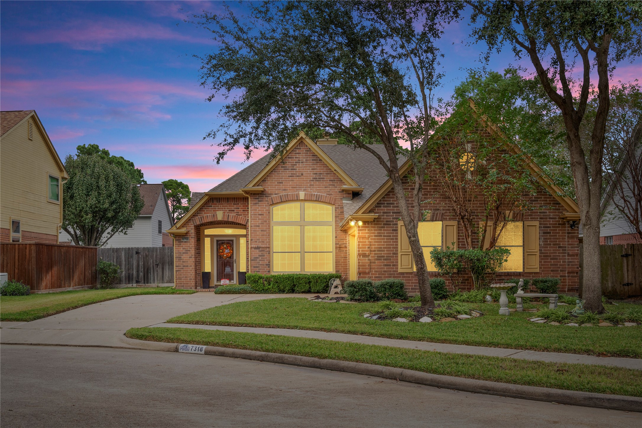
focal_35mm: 38
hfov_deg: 50.7
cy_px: 214
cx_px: 321
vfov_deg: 35.1
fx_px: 678
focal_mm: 38
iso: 500
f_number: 8
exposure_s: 1/125
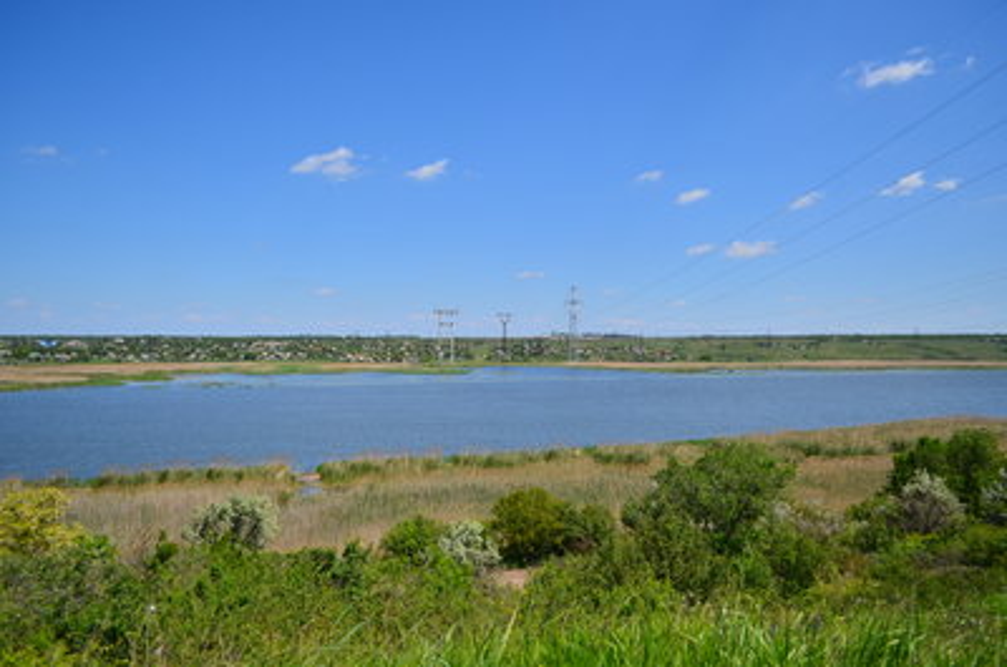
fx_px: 754
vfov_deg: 47.7
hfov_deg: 67.5
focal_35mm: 27
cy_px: 334
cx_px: 504
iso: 200
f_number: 3.5
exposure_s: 1/4000
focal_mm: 18
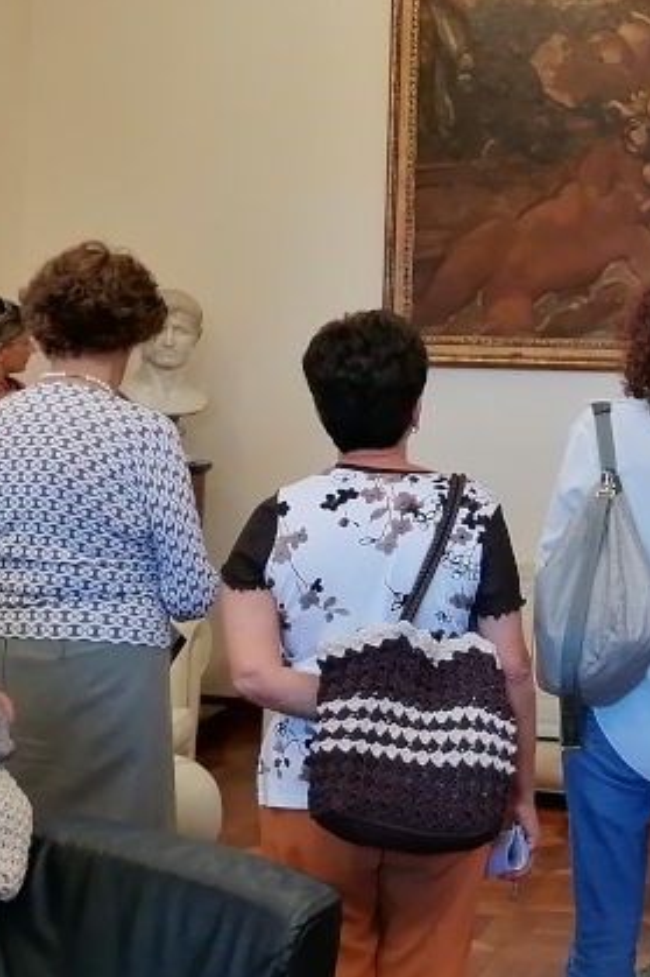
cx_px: 652
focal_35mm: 67
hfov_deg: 19.7
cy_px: 266
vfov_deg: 29.7
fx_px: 1816
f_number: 1.8
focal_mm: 4.75
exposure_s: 1/100
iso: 250
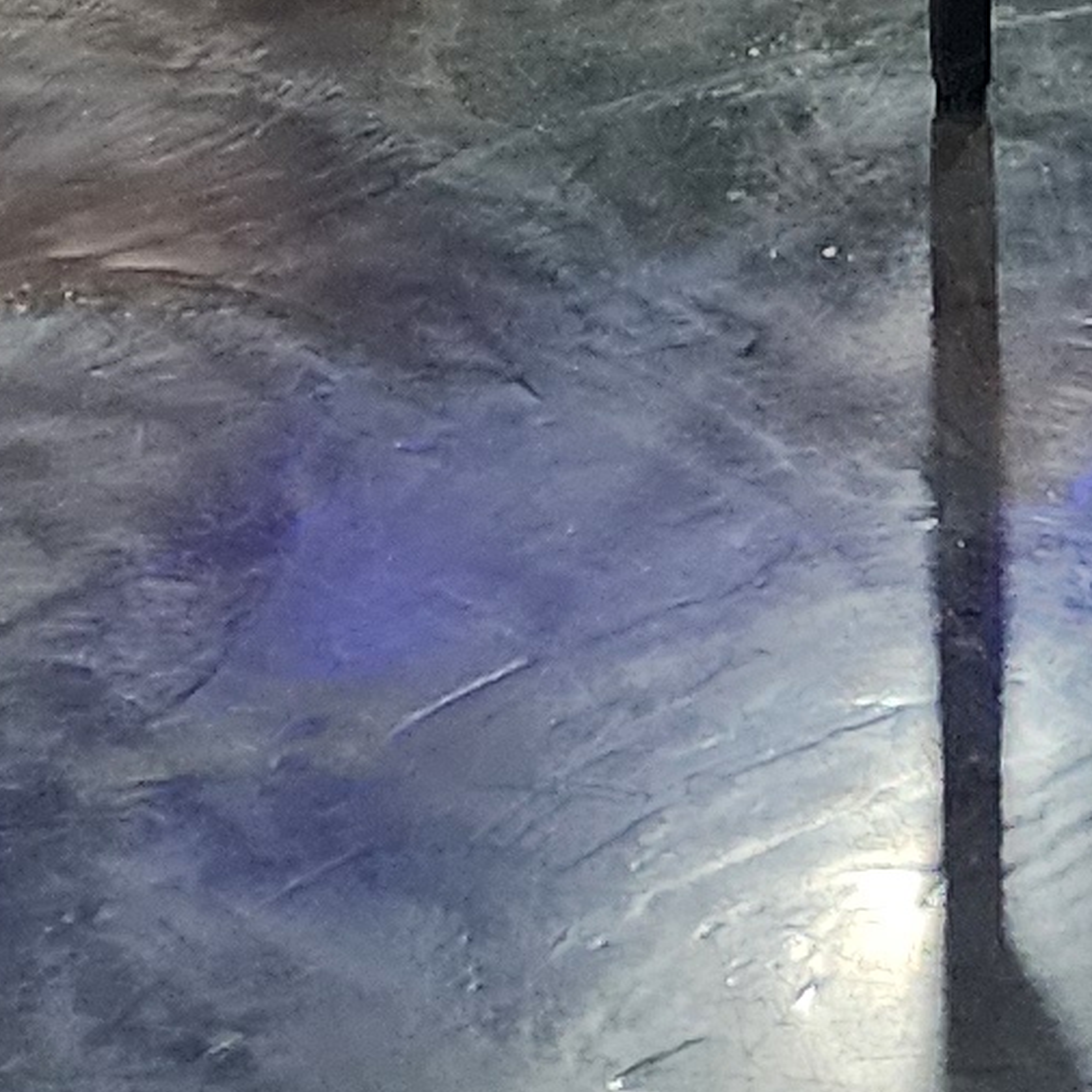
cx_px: 2115
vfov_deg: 9.0
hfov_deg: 10.1
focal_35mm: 161
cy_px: -2087
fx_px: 5746
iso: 320
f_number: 1.8
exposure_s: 1/120
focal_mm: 6.4
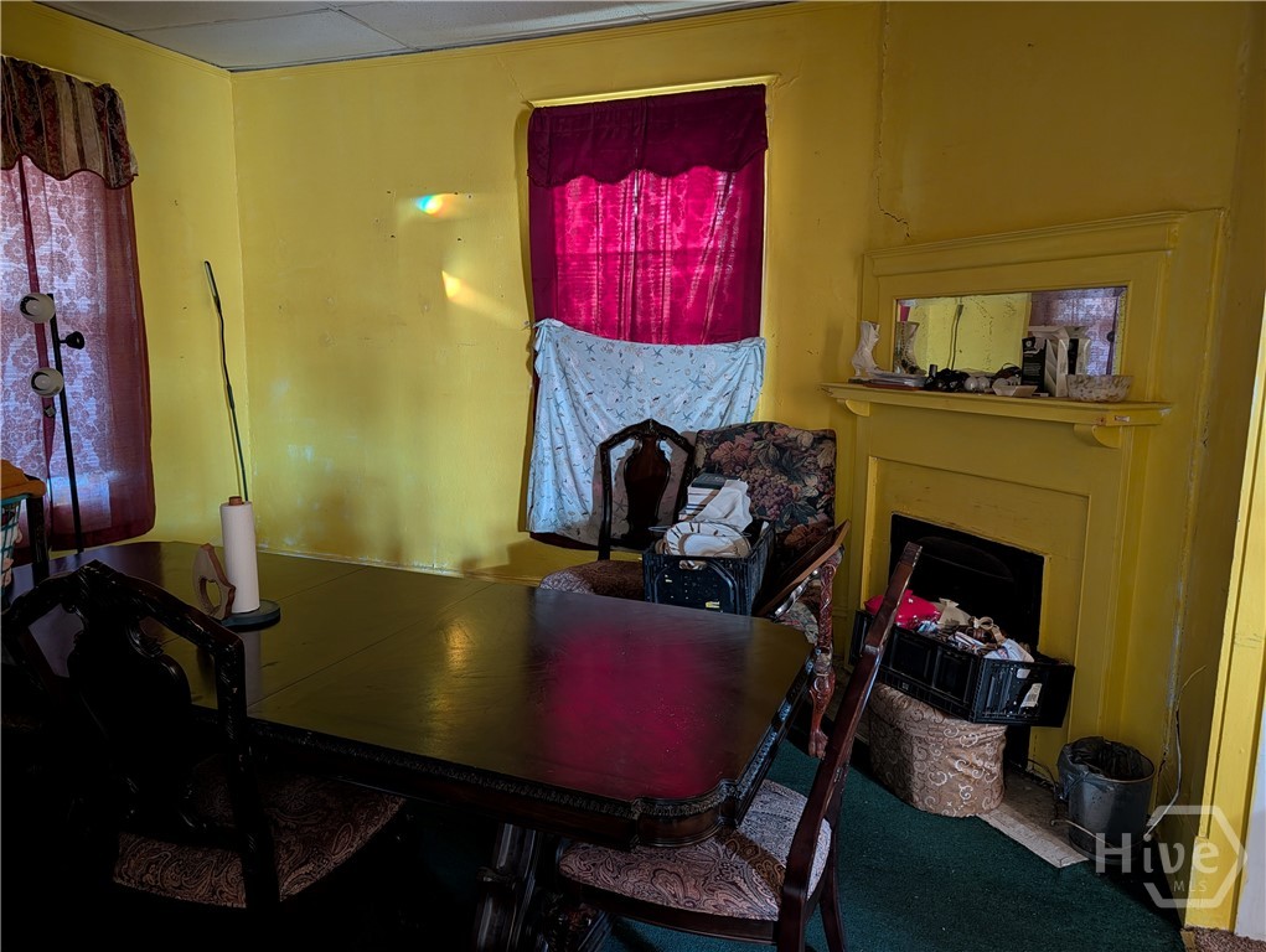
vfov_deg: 56.9
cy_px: 476
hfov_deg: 71.5
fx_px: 879
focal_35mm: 24
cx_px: 633
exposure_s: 1/20
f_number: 1.68
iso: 438
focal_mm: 6.9
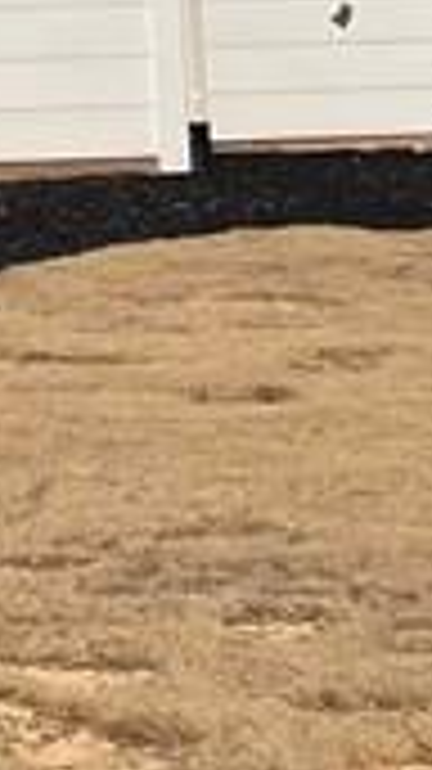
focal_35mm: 170
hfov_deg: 6.7
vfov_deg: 11.4
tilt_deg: +10.6
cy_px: -772
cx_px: -612
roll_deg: +0.7
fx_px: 3467
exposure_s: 1/7299
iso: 32
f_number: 1.6
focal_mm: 4.2
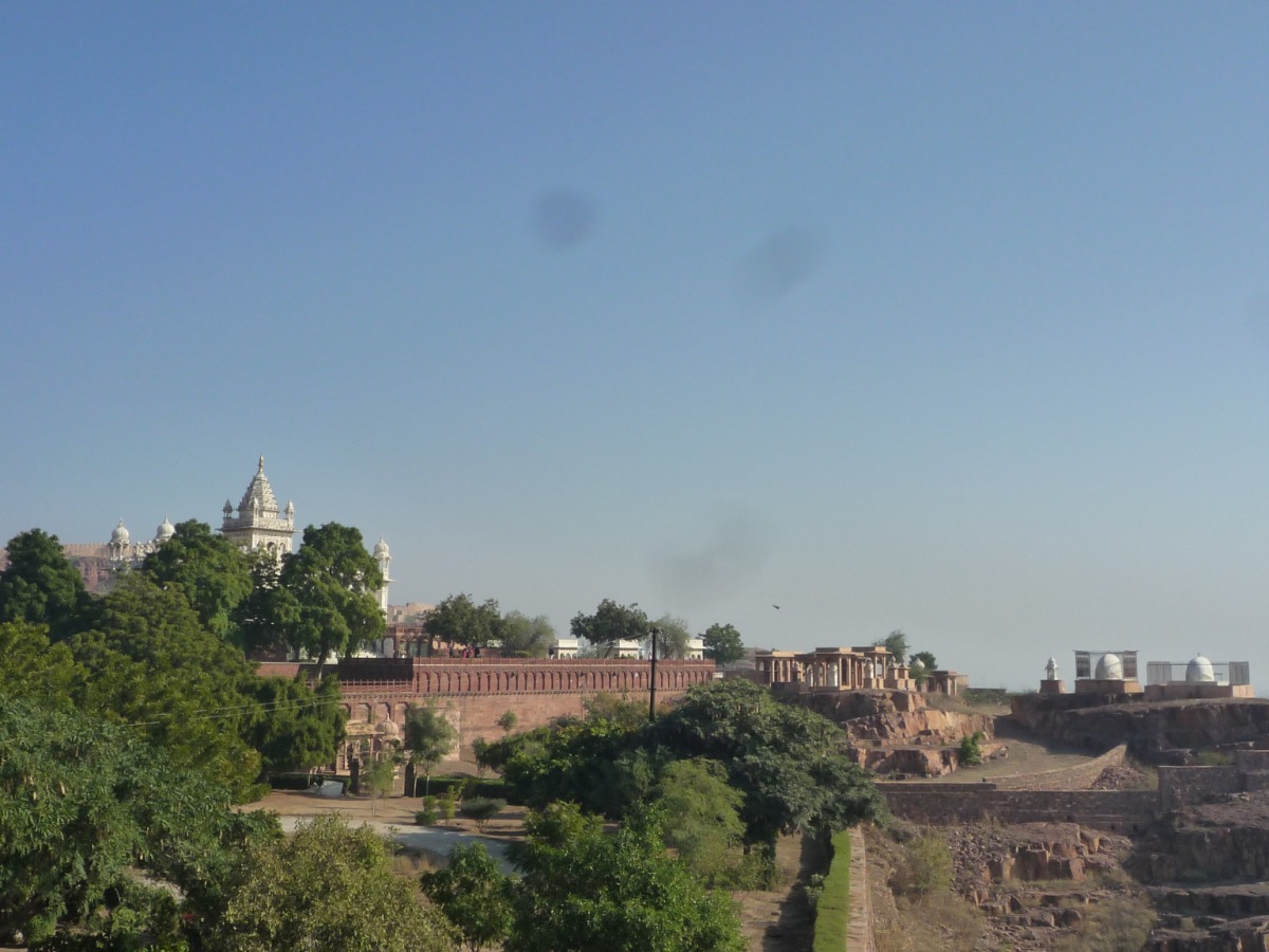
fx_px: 1430
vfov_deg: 36.8
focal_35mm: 39
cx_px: 634
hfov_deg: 47.9
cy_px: 476
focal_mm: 5.8
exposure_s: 1/640
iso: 160
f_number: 5.6
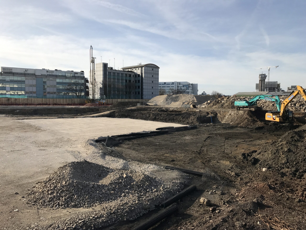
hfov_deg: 63.4
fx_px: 248
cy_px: 115
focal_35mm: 28
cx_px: 153
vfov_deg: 49.7
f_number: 1.8
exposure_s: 1/2817
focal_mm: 3.99
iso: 20
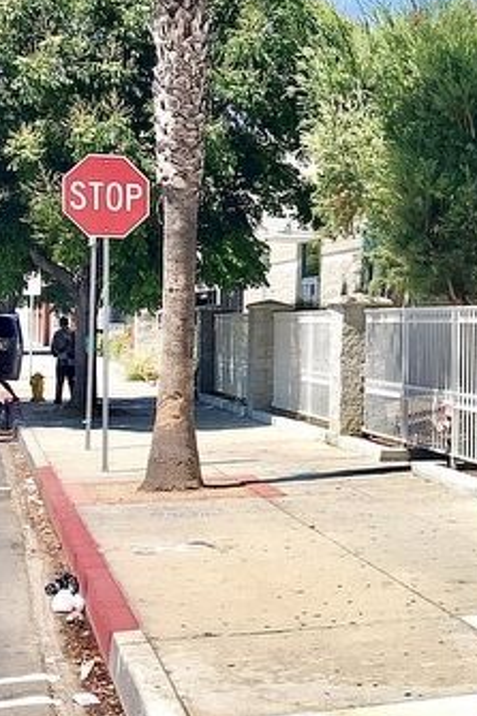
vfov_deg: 28.1
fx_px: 1432
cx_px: 541
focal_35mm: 72
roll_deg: +0.1
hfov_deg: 18.1
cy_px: 333
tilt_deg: -0.4
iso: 25
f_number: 2.2
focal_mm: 4.15
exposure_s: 1/864
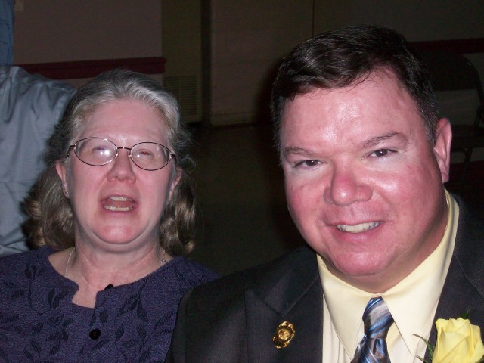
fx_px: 1077
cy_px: 182
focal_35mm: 77
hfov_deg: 25.3
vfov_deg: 19.1
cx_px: 242
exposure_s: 1/102
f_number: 4.2
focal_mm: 12.8
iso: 200
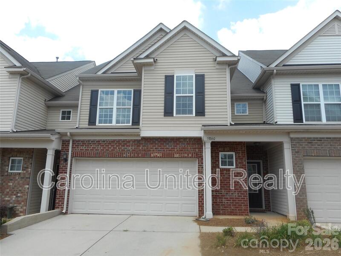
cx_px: 170
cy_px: 128
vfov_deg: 54.9
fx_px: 246
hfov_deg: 69.4
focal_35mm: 25
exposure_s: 1/500
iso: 80
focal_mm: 4.5
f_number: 3.7
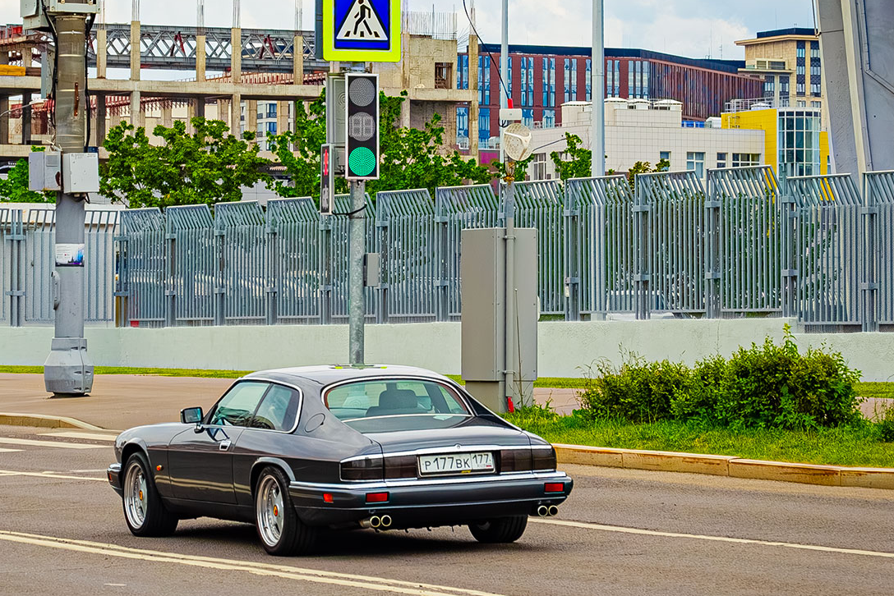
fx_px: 2824
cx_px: 333
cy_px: 300
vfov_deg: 12.1
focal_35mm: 114
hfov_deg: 18.0
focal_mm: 55
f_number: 5.6
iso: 250
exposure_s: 1/1000
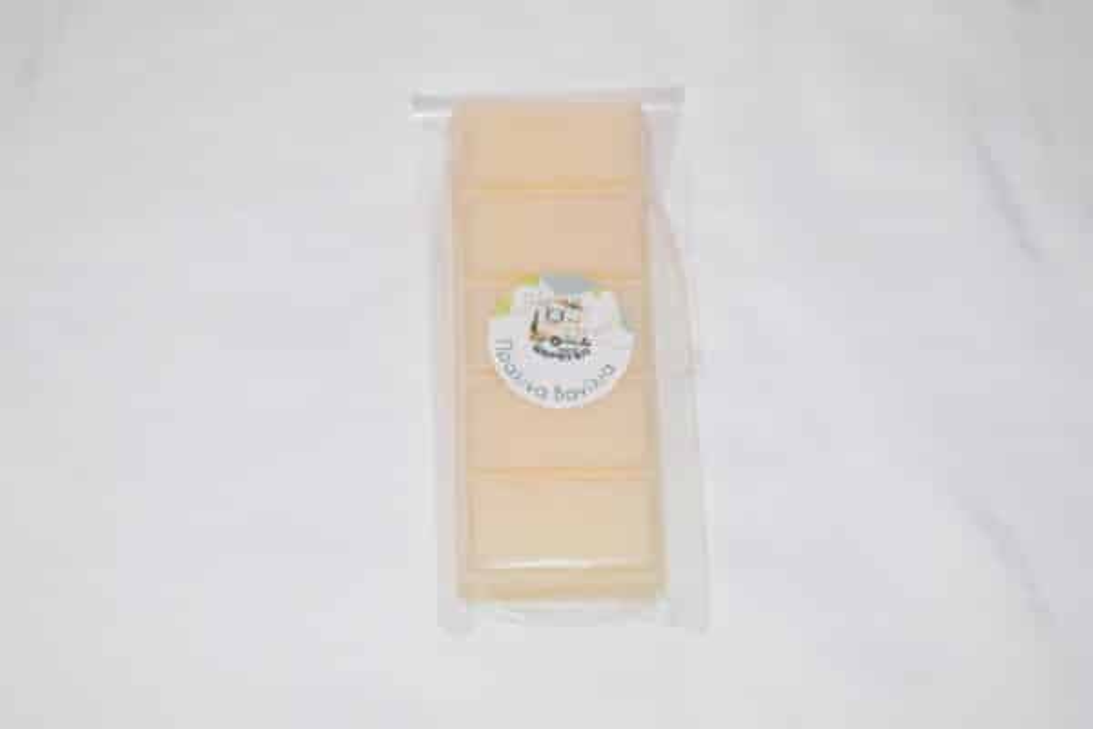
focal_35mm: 82
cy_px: 364
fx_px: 2505
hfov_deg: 24.6
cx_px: 546
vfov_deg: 16.6
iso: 800
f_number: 5.6
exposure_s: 1/60
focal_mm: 55
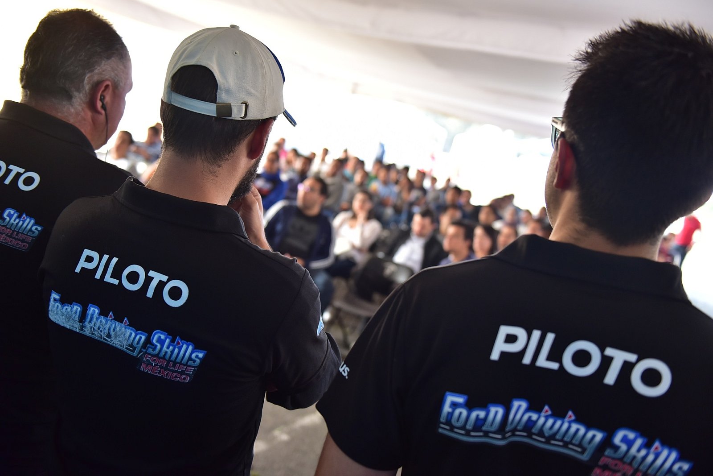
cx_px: 356
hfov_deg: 54.4
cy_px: 238
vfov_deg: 37.9
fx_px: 693
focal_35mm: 35
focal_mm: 35
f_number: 2.8
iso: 800
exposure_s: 1/250
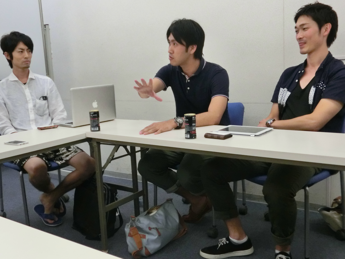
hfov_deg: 49.0
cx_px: 172
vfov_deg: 37.7
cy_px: 130
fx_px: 379
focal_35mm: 38
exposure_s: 1/200
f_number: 3.9
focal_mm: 6.67
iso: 800
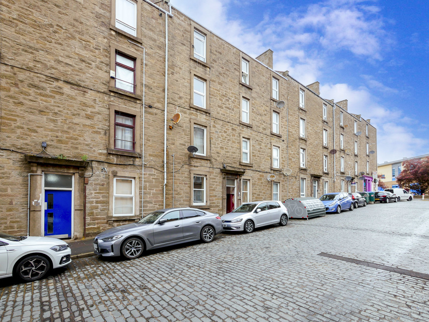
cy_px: 161
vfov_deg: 85.7
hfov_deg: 102.1
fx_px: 174
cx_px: 214
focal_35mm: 14
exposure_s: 1/125
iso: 200
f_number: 4
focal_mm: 7
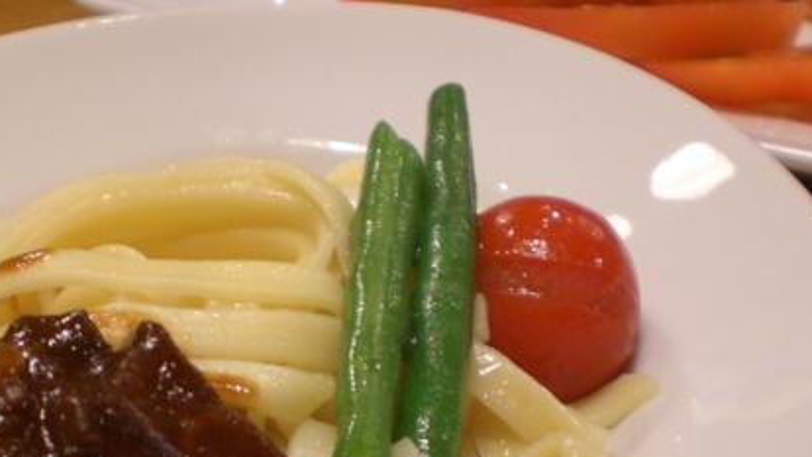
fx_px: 1723
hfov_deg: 26.4
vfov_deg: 14.9
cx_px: 288
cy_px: 447
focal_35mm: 80
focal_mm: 6.3
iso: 200
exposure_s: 1/25
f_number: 3.1
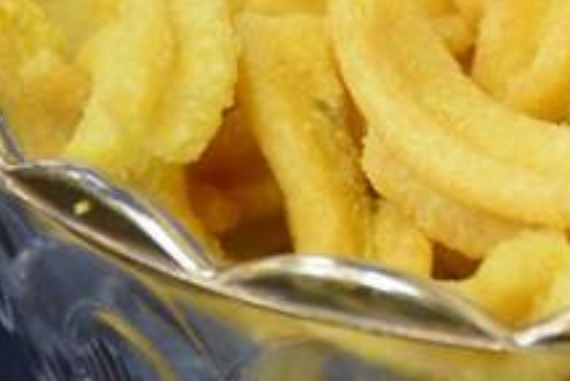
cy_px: 115
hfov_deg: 5.3
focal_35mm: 392
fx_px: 6203
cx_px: 517
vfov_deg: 3.5
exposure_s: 1/60
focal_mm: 85
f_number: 5.3
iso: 1100
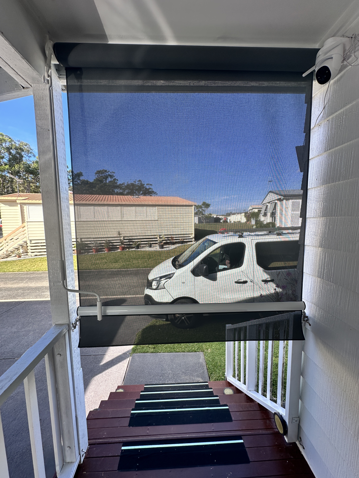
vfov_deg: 102.1
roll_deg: -0.3
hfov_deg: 85.7
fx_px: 194
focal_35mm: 14
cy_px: 239
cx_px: 180
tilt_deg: -5.0
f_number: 2.2
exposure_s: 1/276
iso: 40
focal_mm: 2.22
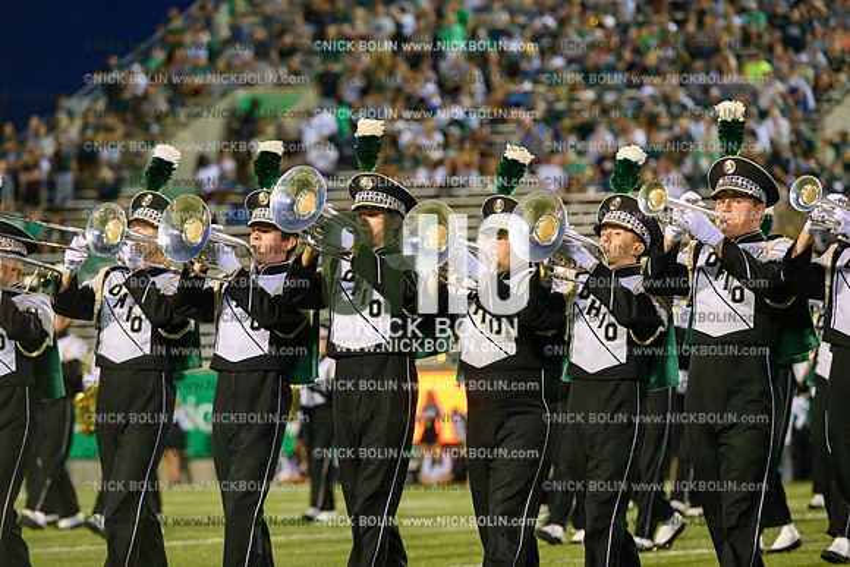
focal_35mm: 180
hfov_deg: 11.4
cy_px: 284
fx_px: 4251
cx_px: 425
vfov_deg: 7.6
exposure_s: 1/1000
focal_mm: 180
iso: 10000
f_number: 4
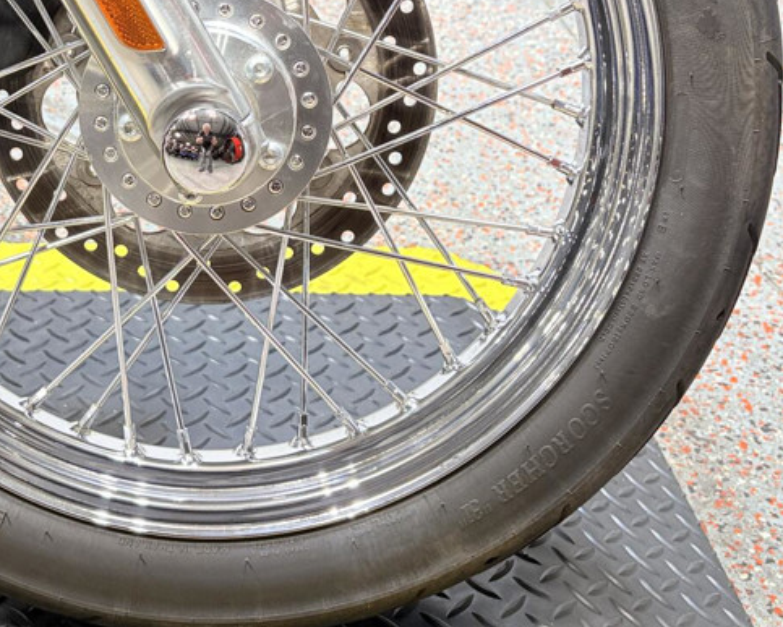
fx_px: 1299
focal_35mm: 56
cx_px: 137
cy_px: 44
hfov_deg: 32.5
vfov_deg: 26.1
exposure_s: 1/120
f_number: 1.6
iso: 64
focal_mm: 5.96
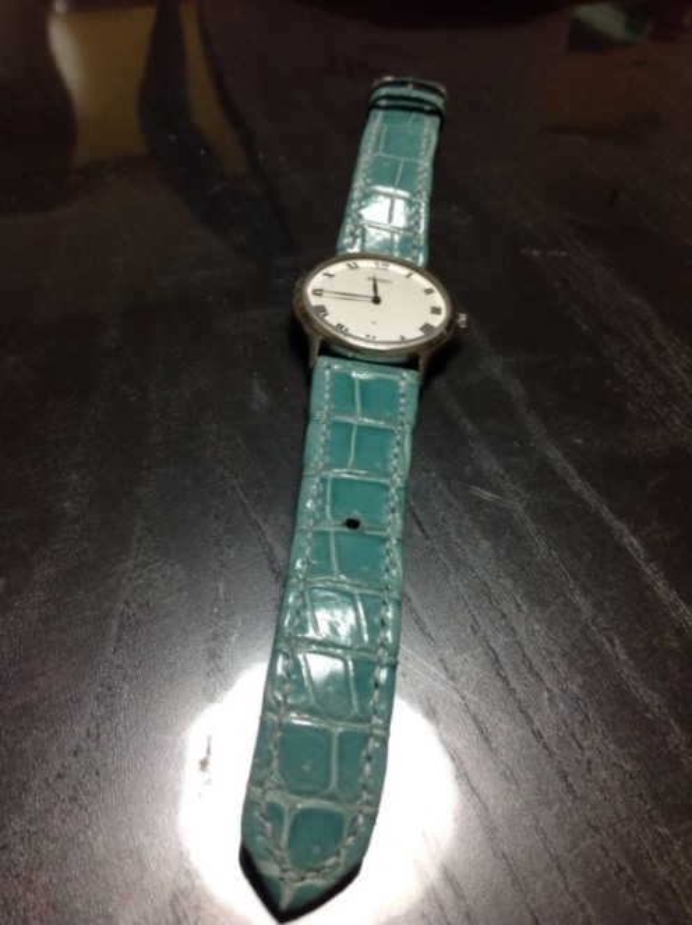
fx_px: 934
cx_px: 346
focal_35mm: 35
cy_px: 462
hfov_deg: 40.6
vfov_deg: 52.7
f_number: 2.4
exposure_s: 1/15
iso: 64
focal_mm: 4.28
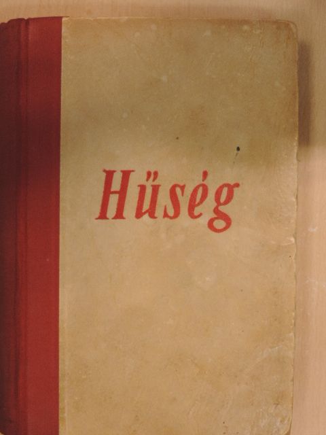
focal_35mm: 55
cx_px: 163
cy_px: 218
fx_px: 691
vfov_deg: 34.9
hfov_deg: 26.6
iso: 400
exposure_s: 1/25
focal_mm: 9.8
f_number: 3.7
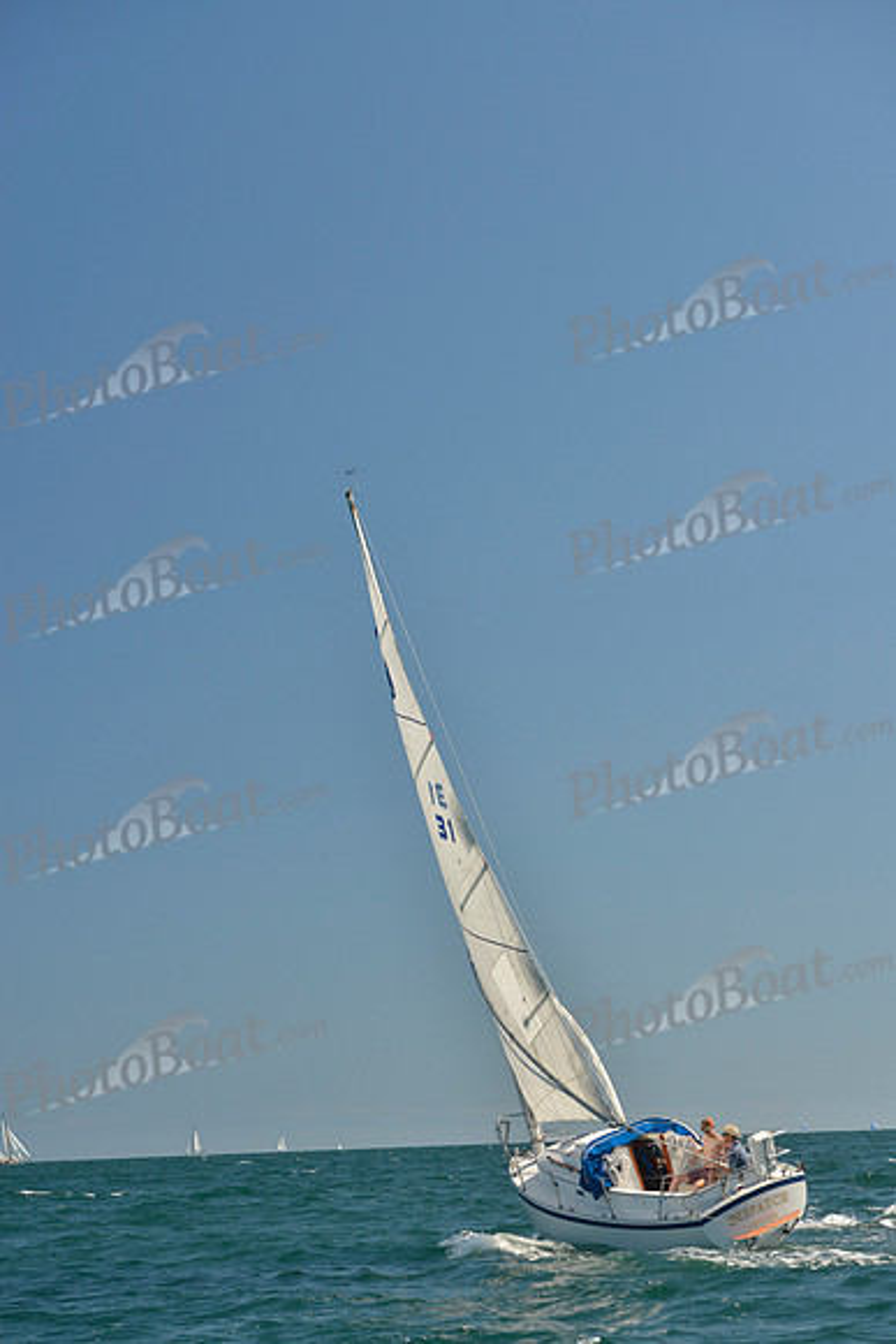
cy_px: 672
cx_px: 448
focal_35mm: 85
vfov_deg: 23.9
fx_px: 3171
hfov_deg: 16.1
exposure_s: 1/640
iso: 280
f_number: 6.3
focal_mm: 85
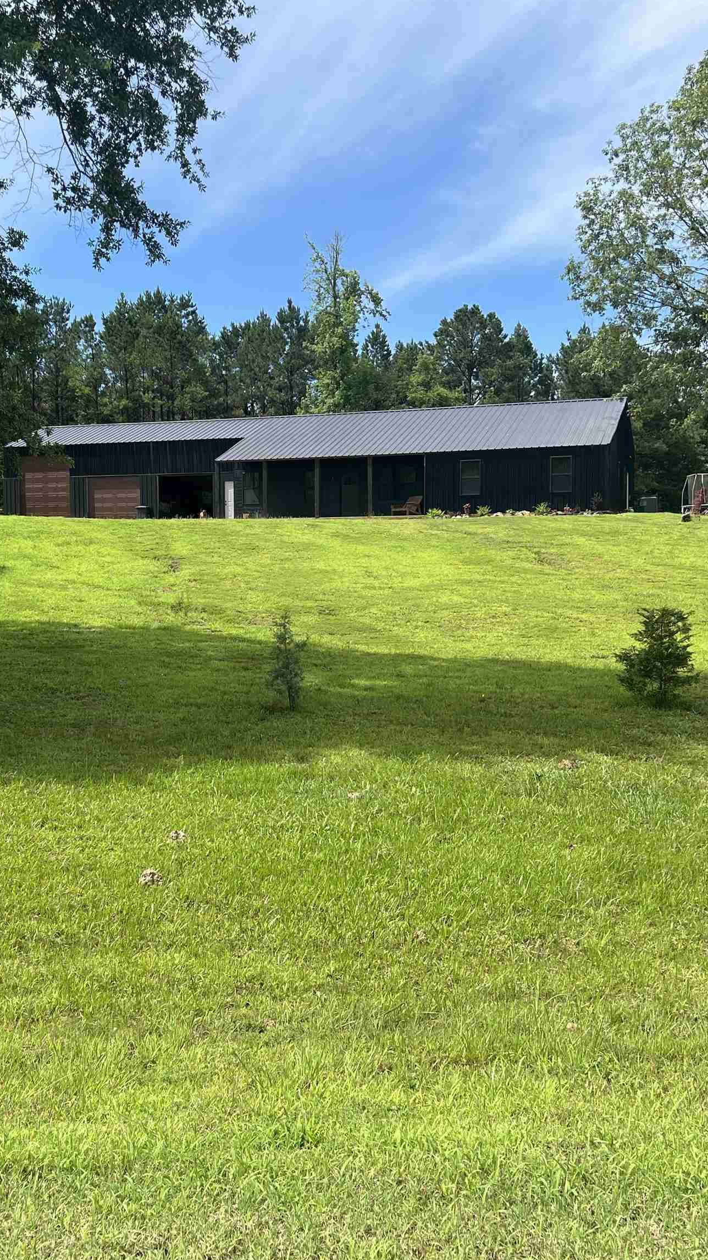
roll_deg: +0.0
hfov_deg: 31.1
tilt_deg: -2.9
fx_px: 1268
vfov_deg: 52.8
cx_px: 268
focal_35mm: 38
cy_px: 631
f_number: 1.5
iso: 50
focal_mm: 5.7
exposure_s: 1/2513
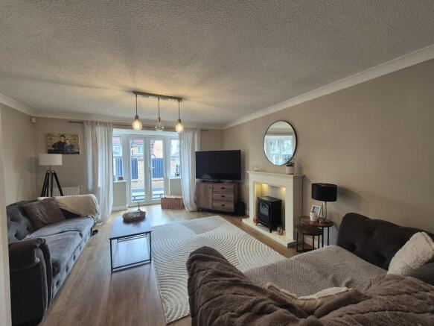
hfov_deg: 106.2
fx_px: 163
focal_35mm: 13
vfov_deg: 89.9
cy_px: 163
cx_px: 217
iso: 64
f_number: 2.2
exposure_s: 1/50
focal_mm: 2.2
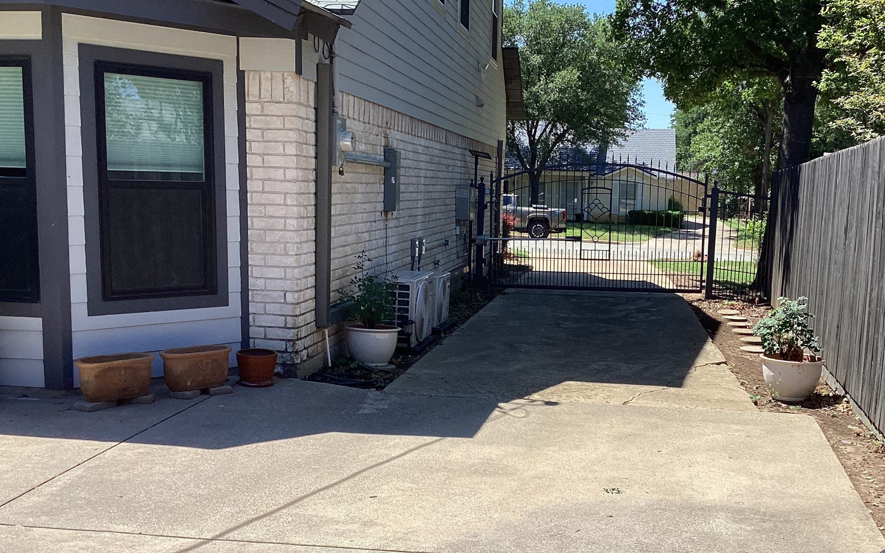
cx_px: 496
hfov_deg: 49.2
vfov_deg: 31.9
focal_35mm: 40
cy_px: 325
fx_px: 965
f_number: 2.4
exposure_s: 1/981
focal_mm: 3.3
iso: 25
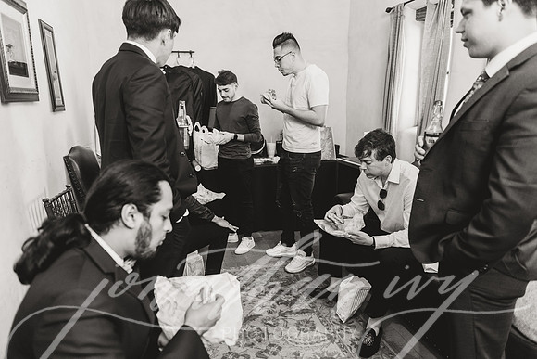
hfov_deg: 73.7
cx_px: 268
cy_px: 180
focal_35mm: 24
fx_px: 358
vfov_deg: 53.2
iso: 640
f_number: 2.8
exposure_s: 1/100
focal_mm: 24
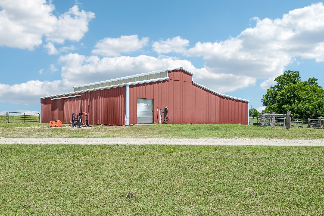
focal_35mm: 30
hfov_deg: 61.9
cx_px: 162
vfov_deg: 43.6
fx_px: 270
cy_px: 108
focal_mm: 30
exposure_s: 1/1600
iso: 400
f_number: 8
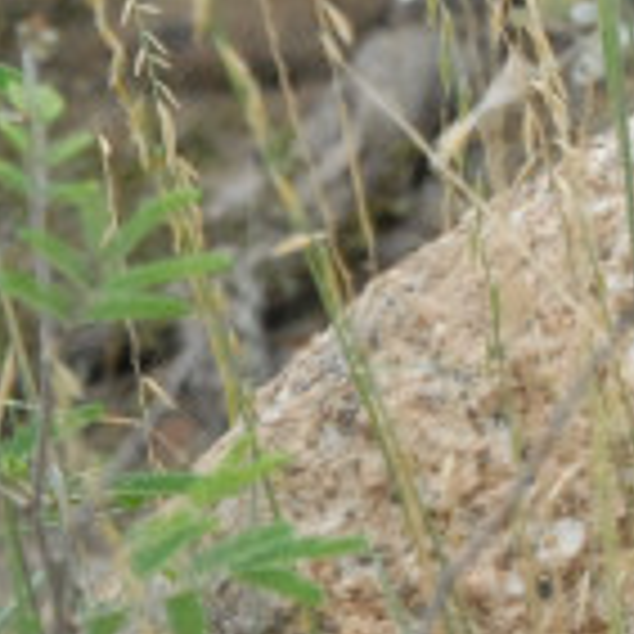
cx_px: 1389
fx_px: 11302
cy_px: -56
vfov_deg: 3.2
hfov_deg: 3.2
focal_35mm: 545
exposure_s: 1/1000
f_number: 10
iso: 1600
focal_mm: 75
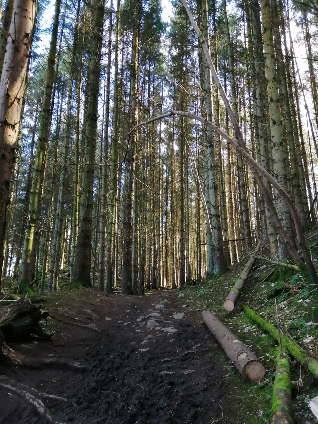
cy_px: 212
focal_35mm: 26
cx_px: 159
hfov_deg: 53.1
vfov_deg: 67.3
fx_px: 318
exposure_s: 1/100
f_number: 1.8
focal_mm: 3.6
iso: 250
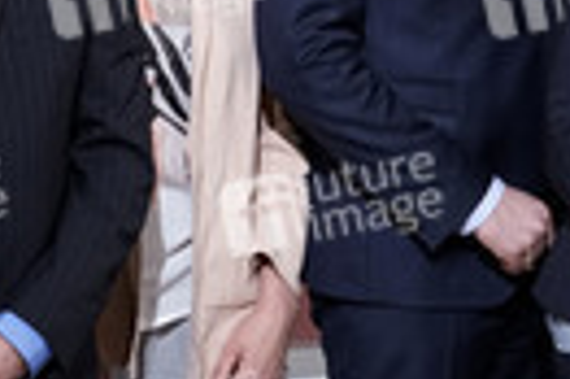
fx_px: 2720
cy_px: 96
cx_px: 650
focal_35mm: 172
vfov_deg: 8.0
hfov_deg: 11.8
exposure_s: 1/100
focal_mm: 50
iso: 1600
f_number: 6.3
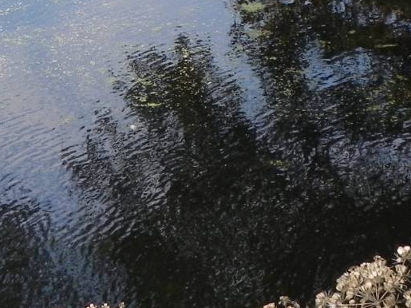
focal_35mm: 143
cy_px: -166
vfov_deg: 10.0
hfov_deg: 13.8
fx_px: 1697
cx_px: 187
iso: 160
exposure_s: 1/137
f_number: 4
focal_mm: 8.2
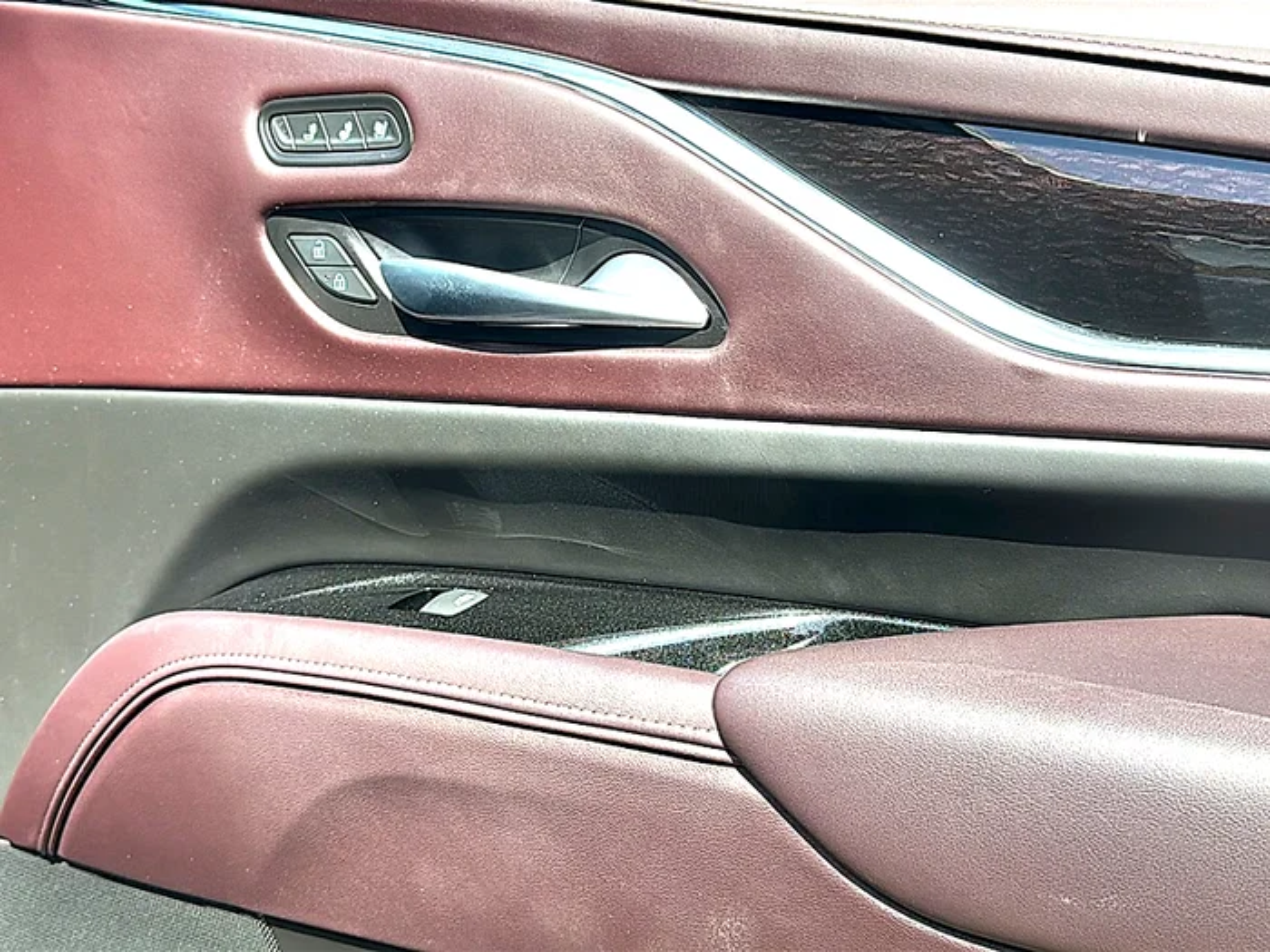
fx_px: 1211
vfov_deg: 42.9
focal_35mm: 33
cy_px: 476
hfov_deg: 55.4
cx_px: 635
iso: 80
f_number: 1.78
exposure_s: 1/710
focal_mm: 6.86
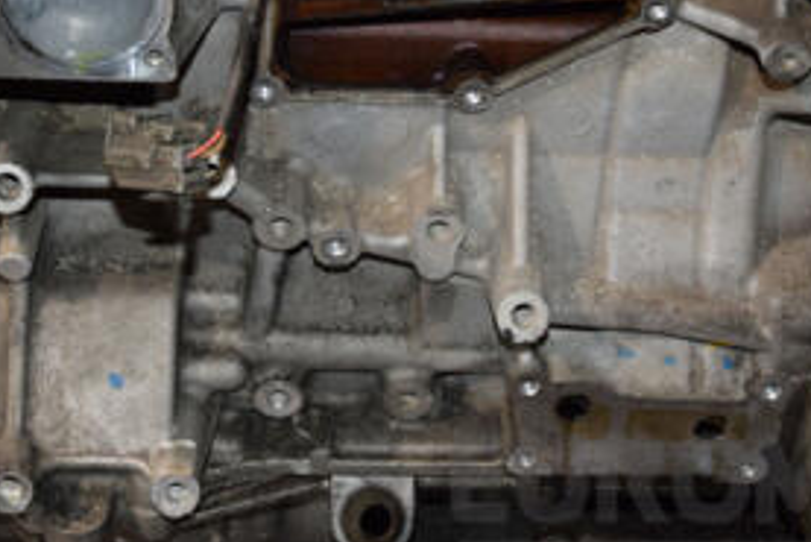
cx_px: 395
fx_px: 1758
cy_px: 88
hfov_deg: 26.0
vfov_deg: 17.3
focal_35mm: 78
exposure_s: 1/60
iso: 800
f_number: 5
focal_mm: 24
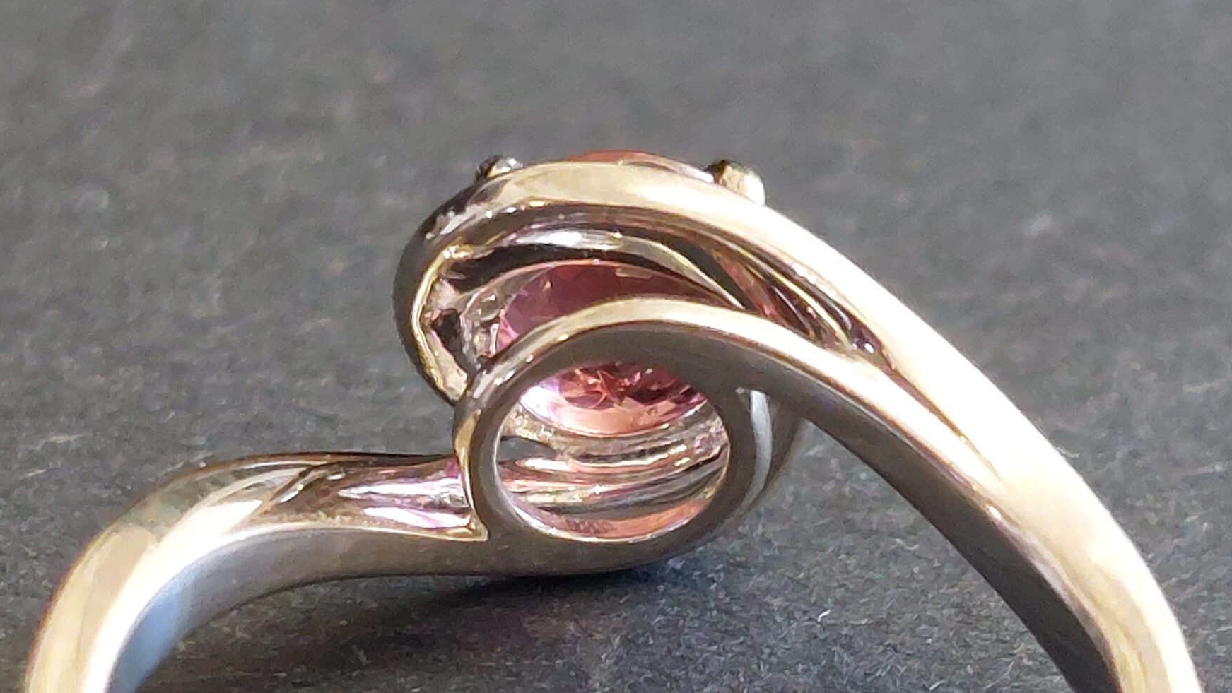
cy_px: 550
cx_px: 603
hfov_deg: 50.5
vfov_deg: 29.1
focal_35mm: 40
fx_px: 1307
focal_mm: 5.23
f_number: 1.8
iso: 200
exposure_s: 1/50
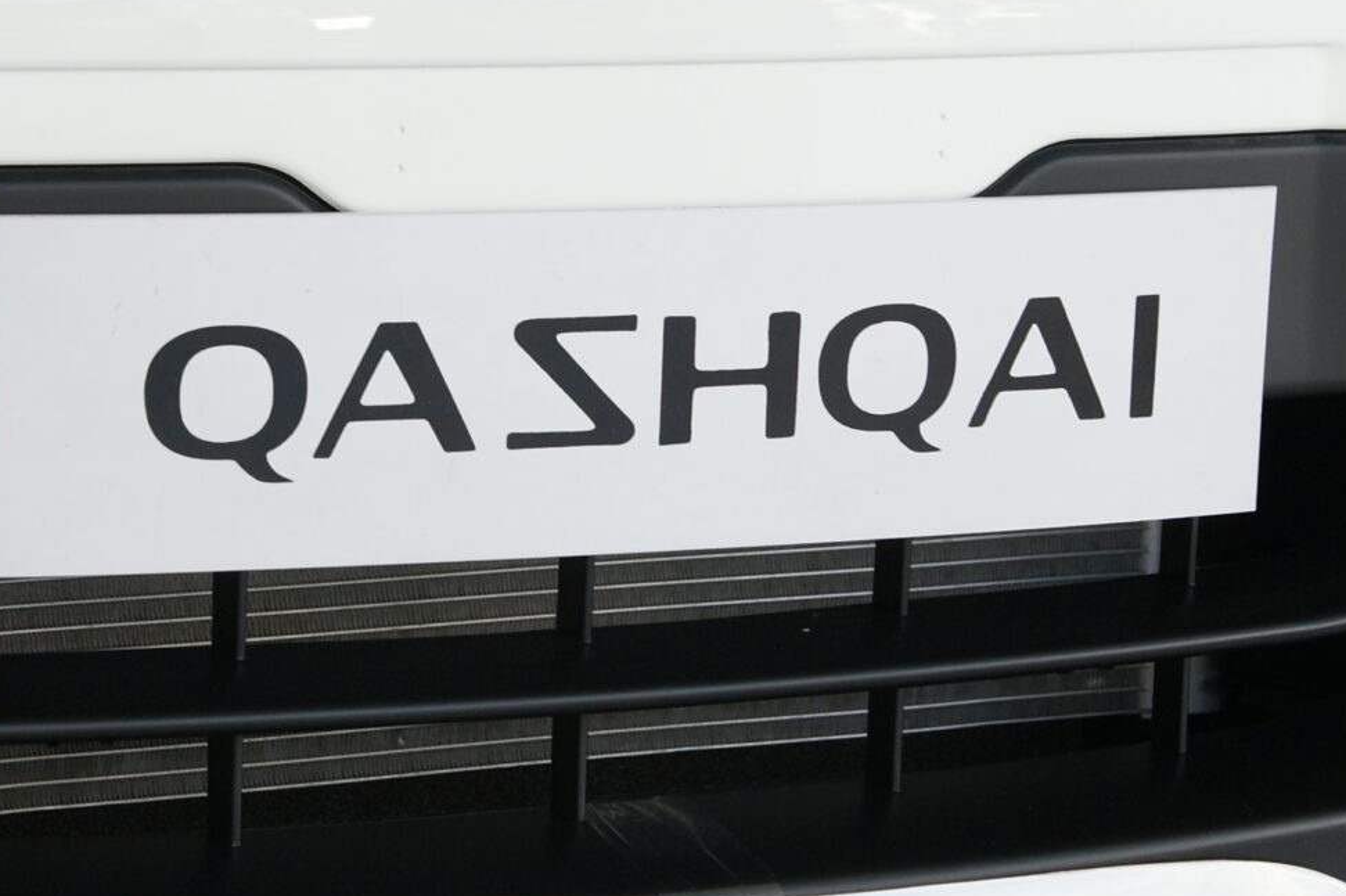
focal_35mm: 138
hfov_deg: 14.8
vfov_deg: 9.9
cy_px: 411
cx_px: 453
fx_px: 5169
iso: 100
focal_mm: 35
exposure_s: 1/125
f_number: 3.5
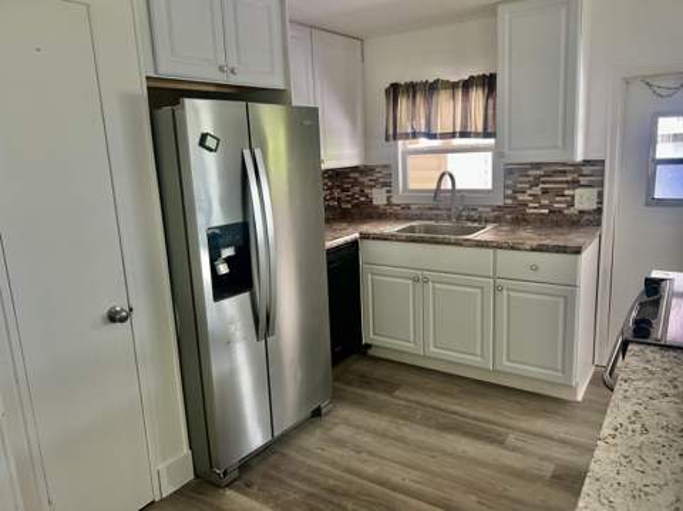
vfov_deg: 53.0
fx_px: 512
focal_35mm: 26
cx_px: 342
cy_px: 256
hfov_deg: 67.4
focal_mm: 5.7
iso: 125
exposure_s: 1/73
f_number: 1.5
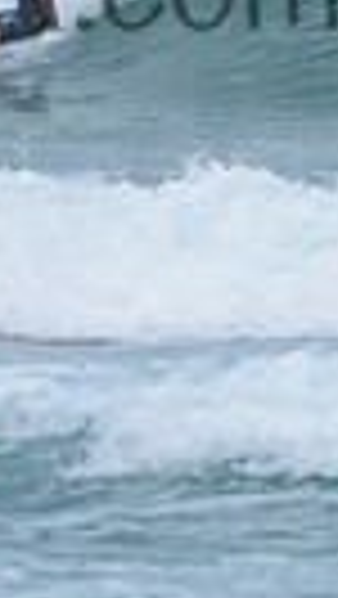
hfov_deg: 0.4
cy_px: -97
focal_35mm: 2793
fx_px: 44417
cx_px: -12
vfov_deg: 0.8
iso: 220
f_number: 5.6
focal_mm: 500
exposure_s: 1/2000
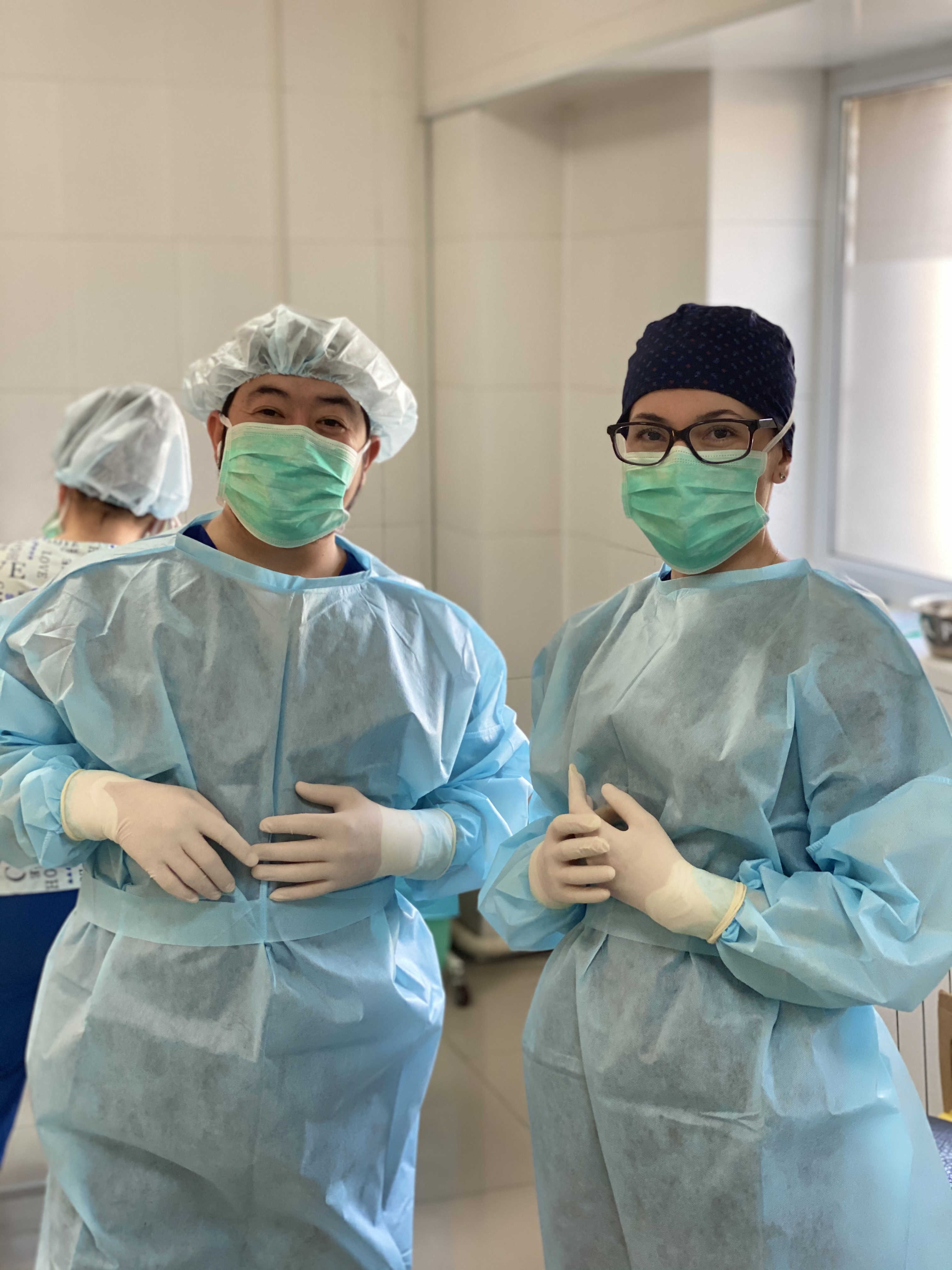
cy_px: 635
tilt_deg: -9.0
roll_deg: -0.4
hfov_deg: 28.0
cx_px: 476
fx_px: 1907
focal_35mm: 52
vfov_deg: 36.8
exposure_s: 1/100
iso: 160
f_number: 2
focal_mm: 6
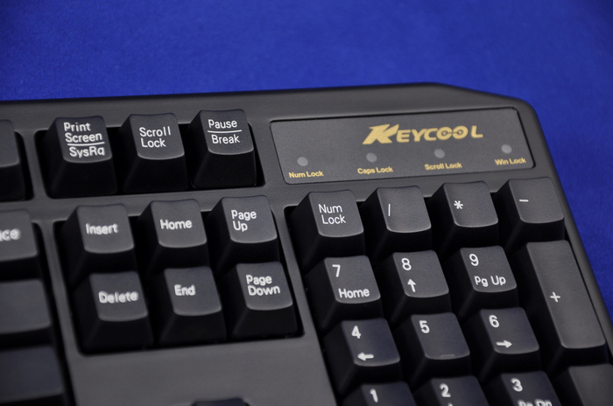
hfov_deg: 13.1
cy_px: 203
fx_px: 2677
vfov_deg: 8.7
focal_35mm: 158
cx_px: 306
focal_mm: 105
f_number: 5.6
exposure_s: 1/20
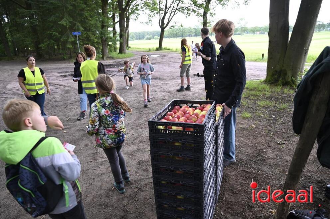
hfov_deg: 73.8
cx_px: 165
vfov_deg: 53.0
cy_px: 110
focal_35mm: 24
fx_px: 220
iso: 720
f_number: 2.8
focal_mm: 24
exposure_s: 1/125
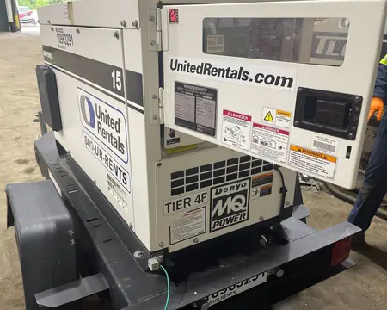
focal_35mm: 31
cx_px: 173
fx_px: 355
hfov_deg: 57.1
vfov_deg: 47.1
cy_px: 157
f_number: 1.6
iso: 160
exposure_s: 1/60
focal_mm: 4.2
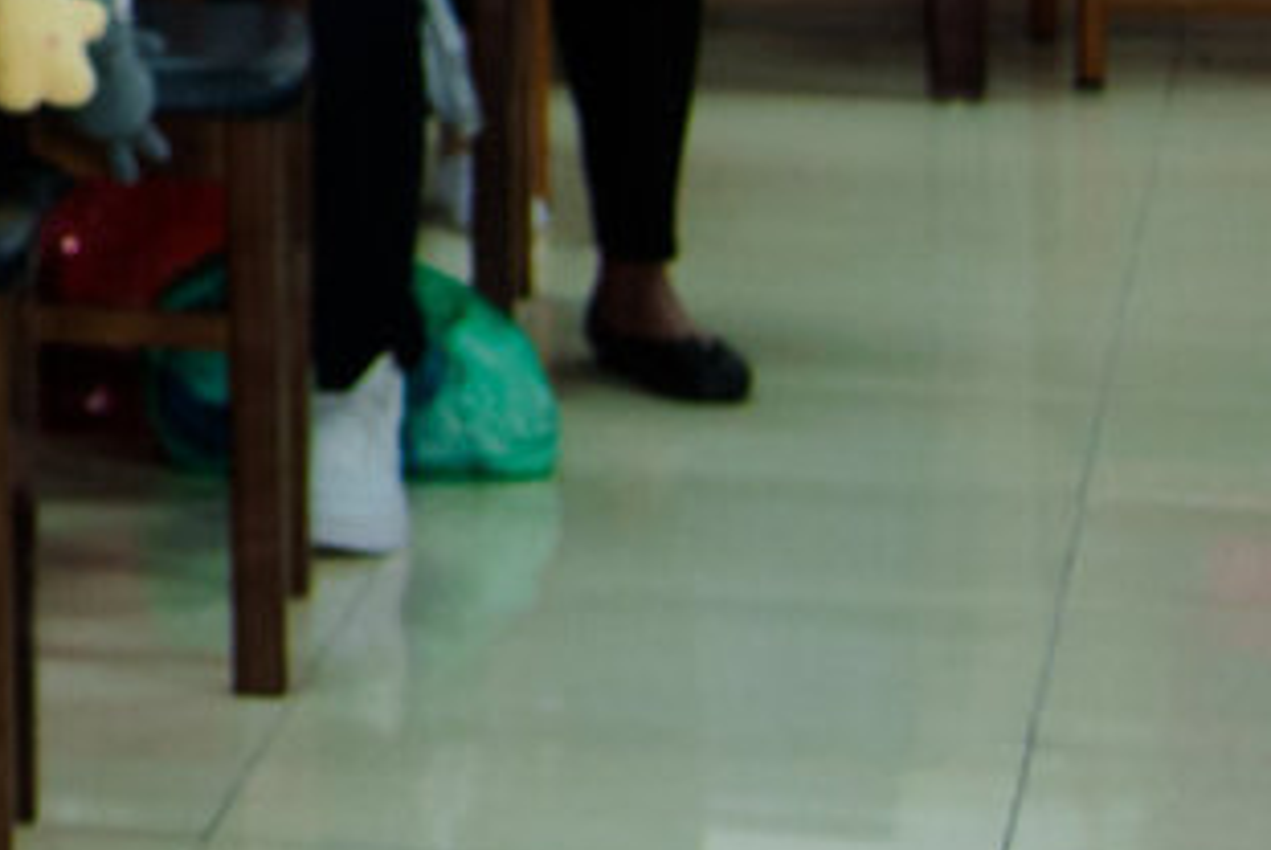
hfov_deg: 7.4
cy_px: -1138
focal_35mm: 250
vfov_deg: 5.3
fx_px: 8834
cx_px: -2411
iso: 500
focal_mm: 38
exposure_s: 1/125
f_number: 5
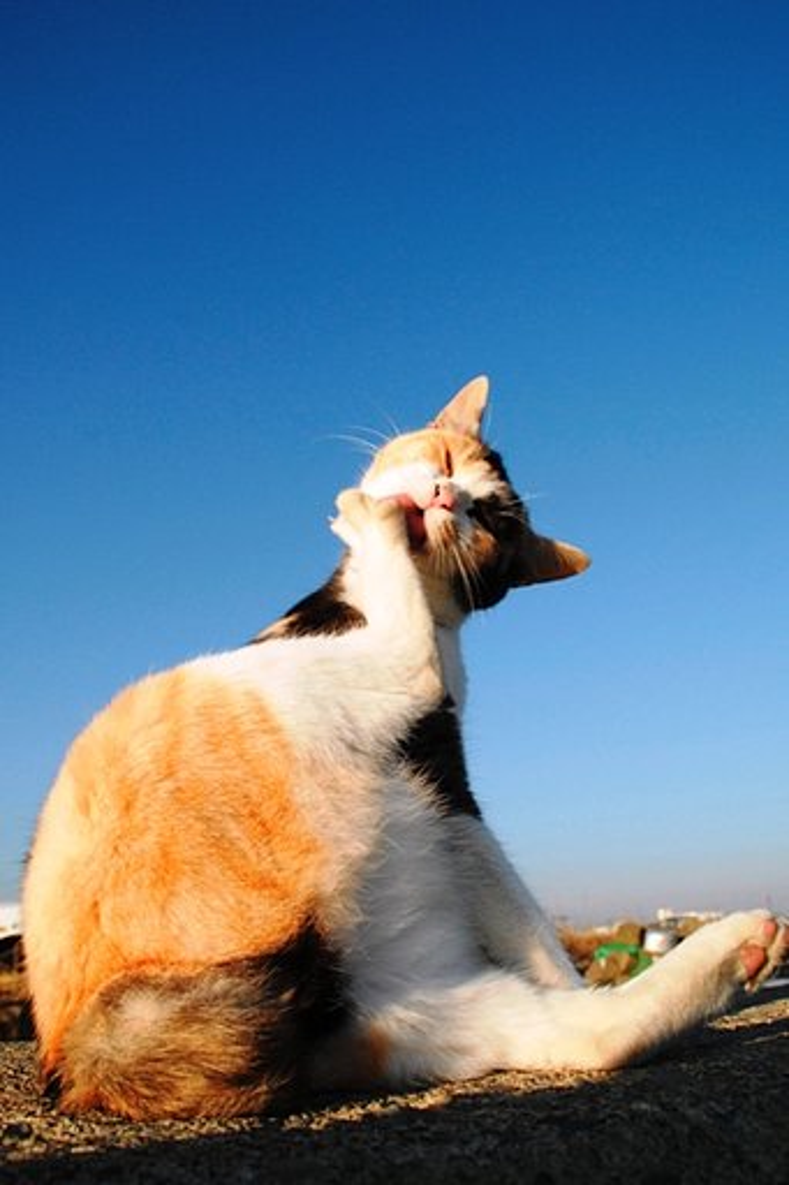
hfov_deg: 47.9
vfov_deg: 67.4
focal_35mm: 27
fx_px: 888
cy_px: 592
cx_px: 394
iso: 640
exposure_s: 1/1000
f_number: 13
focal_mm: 18
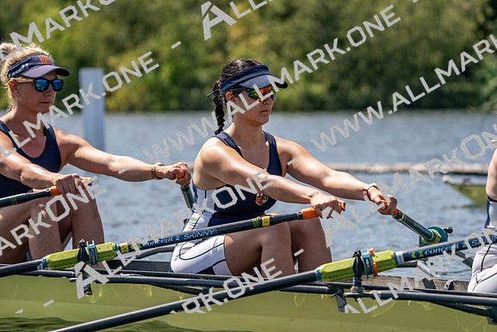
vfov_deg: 5.8
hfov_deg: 8.7
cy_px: 166
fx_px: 3259
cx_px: 248
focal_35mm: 236
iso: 250
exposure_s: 1/2000
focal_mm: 236
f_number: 5.6
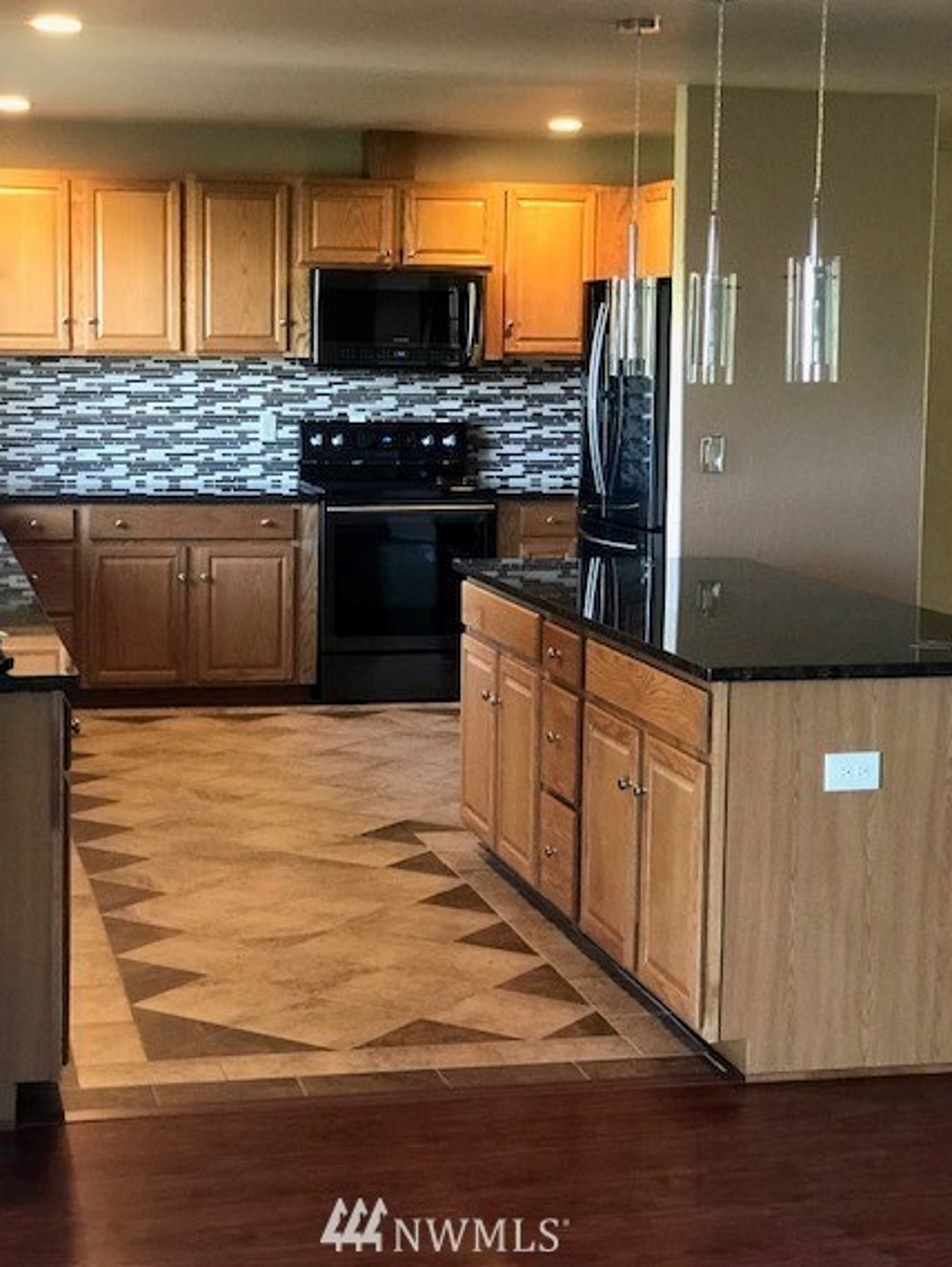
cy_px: 598
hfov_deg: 22.9
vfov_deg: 30.2
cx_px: 445
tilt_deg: -7.5
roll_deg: -1.5
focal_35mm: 64
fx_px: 2345
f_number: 2.8
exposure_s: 1/60
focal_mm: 6.6
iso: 400
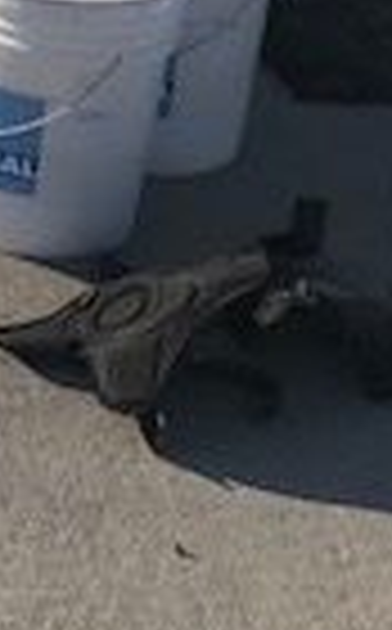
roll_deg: +1.3
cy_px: -27
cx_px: -599
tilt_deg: -22.9
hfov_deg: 8.6
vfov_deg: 15.1
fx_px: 2334
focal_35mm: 136
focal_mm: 3.99
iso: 20
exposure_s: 1/3300
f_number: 1.8
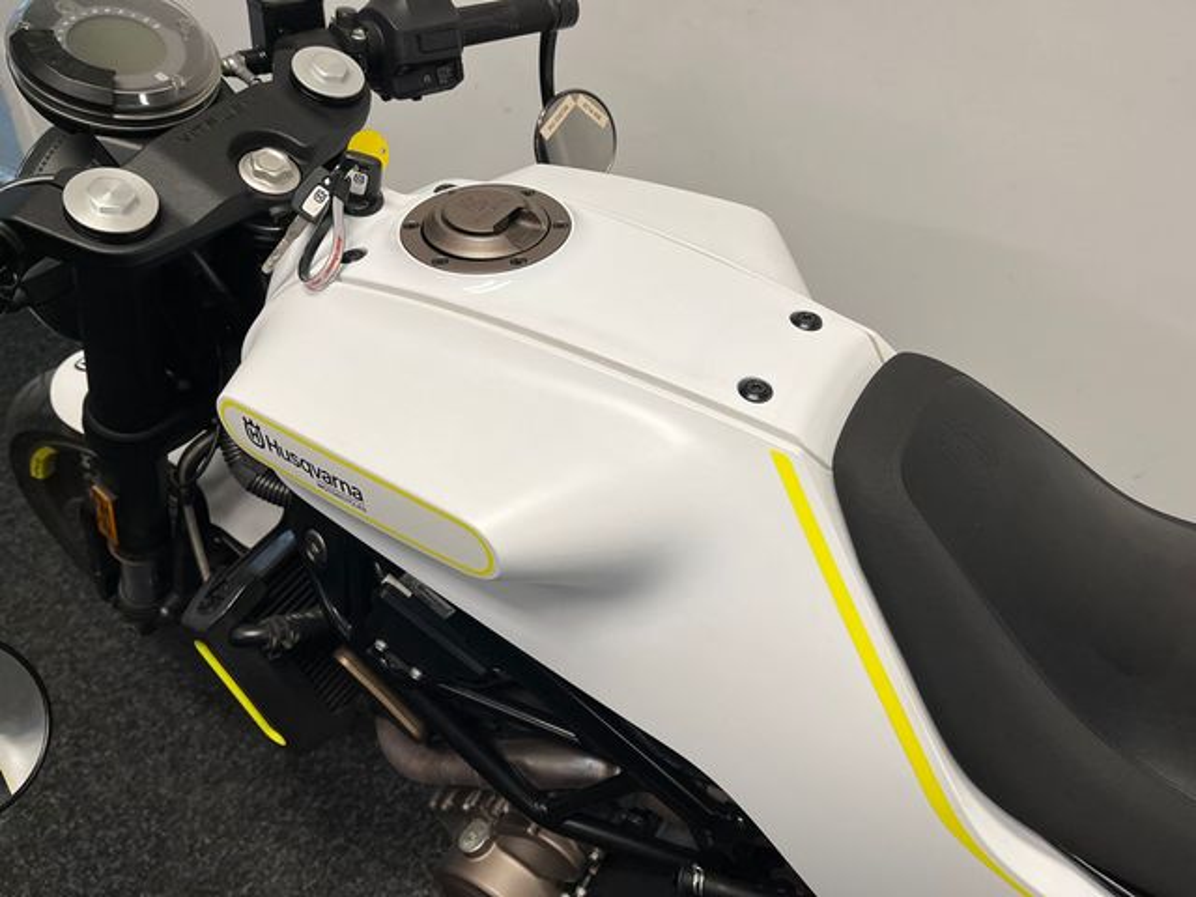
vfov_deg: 53.1
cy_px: 448
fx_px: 898
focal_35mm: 26
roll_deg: -2.1
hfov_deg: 67.3
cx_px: 598
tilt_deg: -43.0
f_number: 1.6
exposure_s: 1/100
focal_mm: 5.1
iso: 80
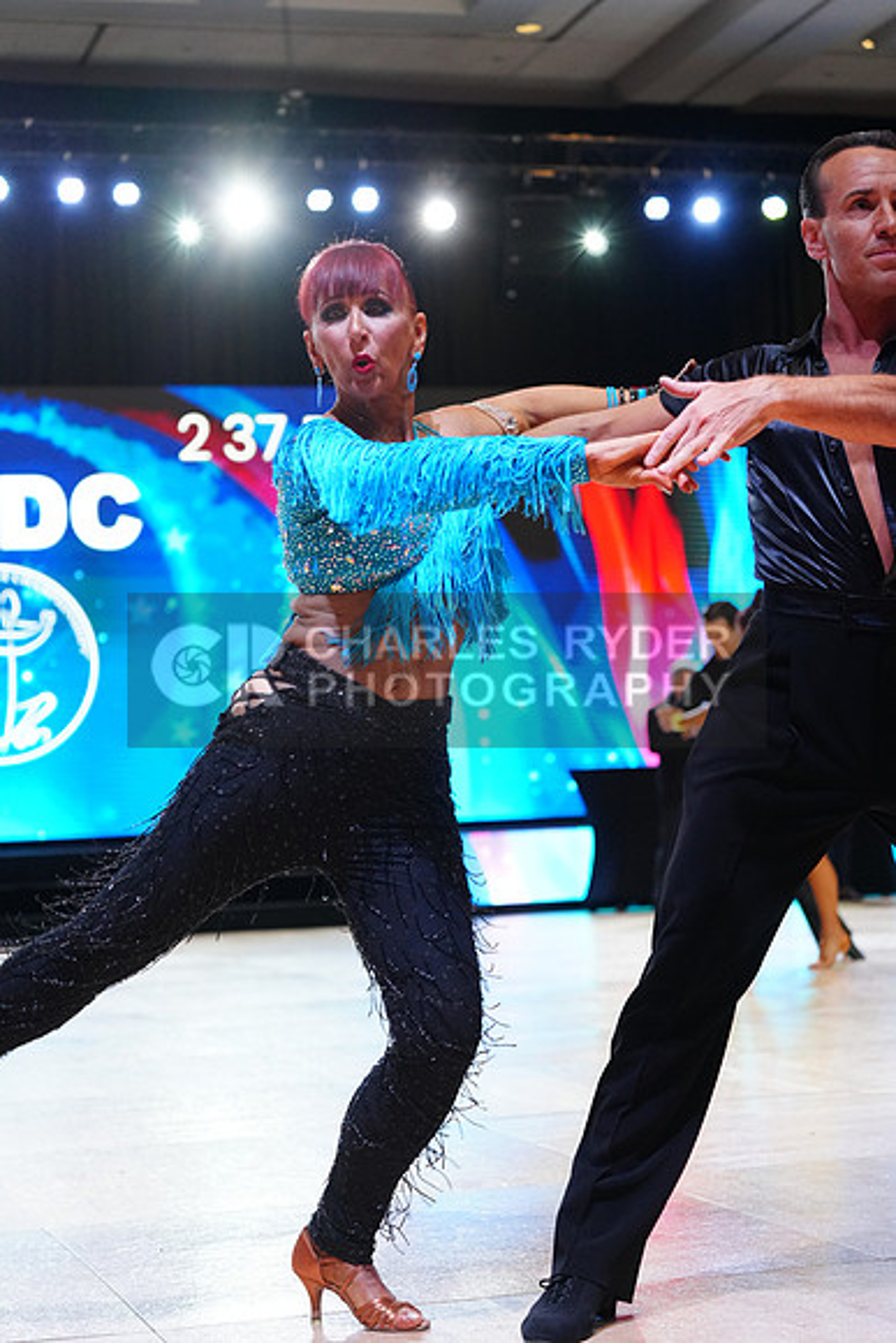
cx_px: 448
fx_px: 2612
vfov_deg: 28.8
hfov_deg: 19.5
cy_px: 672
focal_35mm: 70
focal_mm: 70
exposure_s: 1/250
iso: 2500
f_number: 4
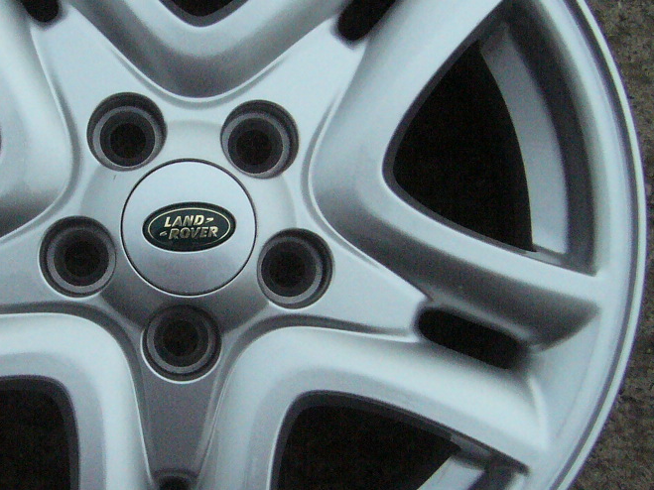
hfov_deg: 28.3
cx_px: 205
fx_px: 1284
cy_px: 238
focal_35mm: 68
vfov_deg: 21.6
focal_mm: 5.8
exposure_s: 1/320
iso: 400
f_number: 5.6
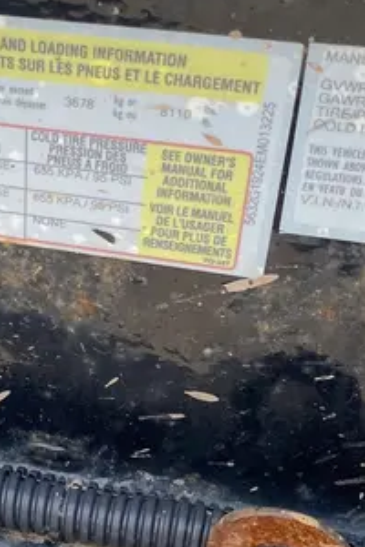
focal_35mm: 66
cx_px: 0
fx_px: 1004
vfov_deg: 30.5
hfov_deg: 20.0
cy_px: 274
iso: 32
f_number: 1.8
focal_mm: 4.25
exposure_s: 1/728
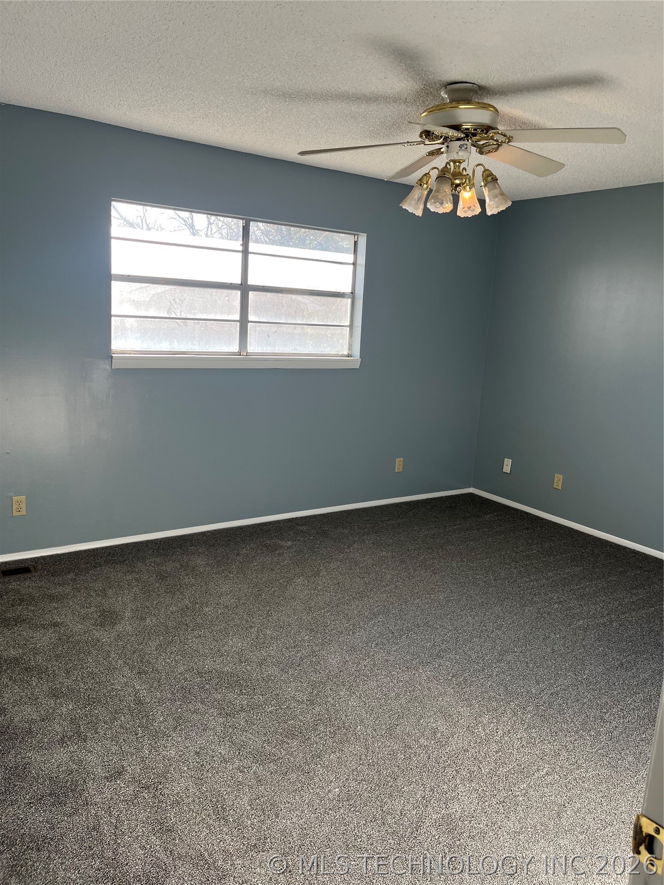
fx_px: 665
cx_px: 332
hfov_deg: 53.1
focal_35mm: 26
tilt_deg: -10.2
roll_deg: -3.1
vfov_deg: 67.3
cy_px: 442
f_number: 1.6
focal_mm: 5.1
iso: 50
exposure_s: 1/164
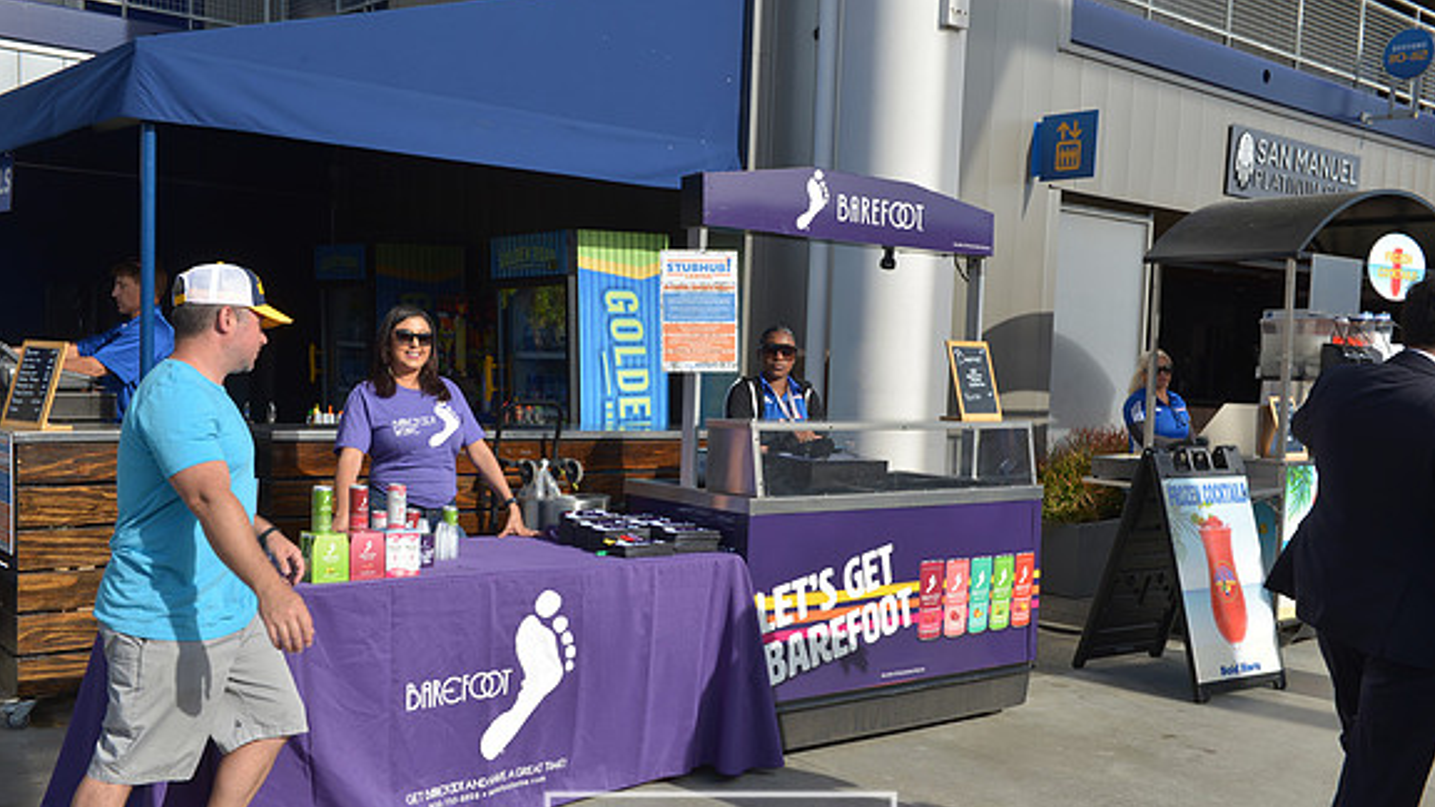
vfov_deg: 31.2
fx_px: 1446
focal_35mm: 38
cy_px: 452
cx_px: 720
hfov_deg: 52.8
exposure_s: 1/400
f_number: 10
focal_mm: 36
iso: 200
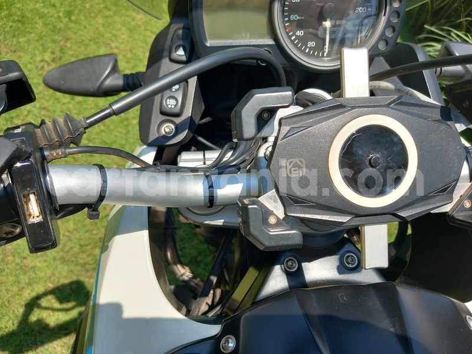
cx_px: 236
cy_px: 177
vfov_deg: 51.4
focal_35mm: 27
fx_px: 368
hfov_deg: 65.3
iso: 20
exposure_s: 1/268
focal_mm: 4
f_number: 1.8
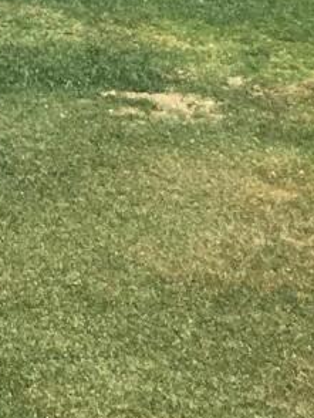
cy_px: -948
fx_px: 2379
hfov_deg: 6.6
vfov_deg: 8.1
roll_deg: +1.6
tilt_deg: +11.3
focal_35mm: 197
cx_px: -729
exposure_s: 1/1570
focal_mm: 4.15
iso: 25
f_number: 2.2
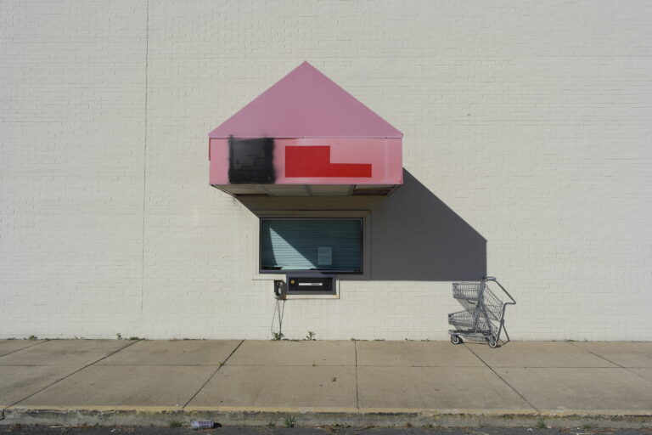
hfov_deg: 61.9
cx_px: 326
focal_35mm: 30
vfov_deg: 43.6
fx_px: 543
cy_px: 218
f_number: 9
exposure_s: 1/500
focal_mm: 20
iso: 100
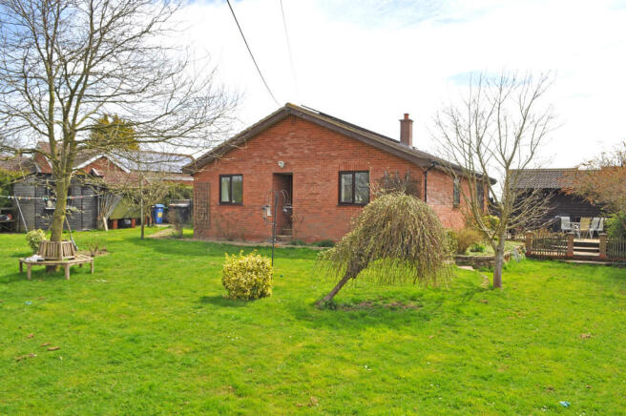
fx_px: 469
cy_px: 208
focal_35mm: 27
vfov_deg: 47.8
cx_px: 313
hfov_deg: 67.4
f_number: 13
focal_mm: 18
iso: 200
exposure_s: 1/200
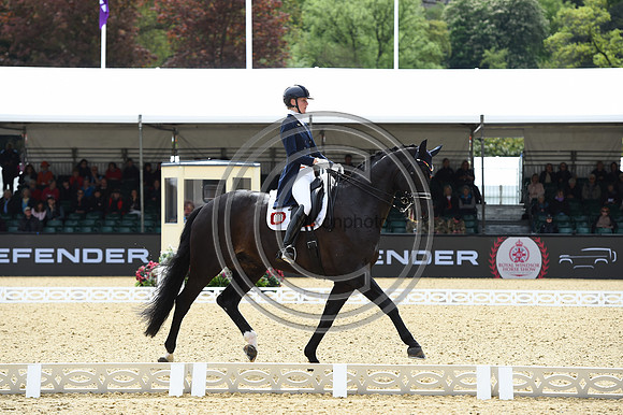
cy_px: 208
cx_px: 312
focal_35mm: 135
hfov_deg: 15.2
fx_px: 2335
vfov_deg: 10.1
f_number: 5
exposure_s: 1/1250
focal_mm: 135
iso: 250
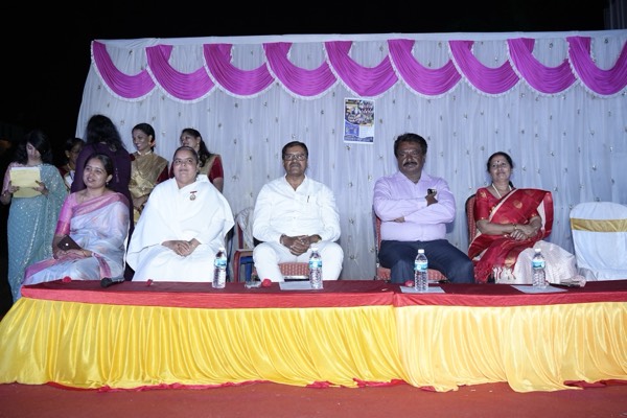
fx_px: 610
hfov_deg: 54.4
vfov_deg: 37.9
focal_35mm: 35
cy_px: 209
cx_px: 314
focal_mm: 35
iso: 800
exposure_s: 1/160
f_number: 5
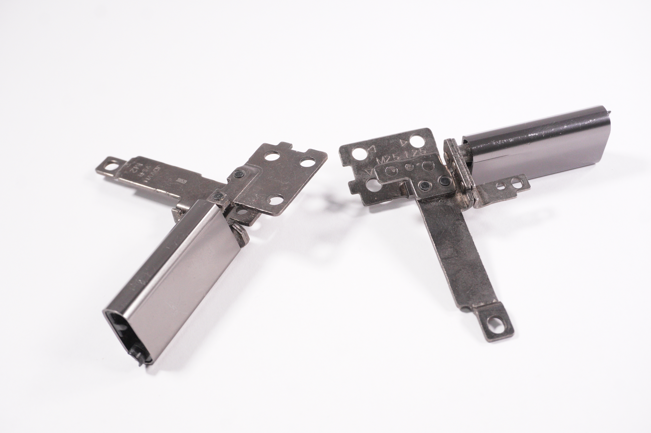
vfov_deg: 28.9
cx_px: 326
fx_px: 840
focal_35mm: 46
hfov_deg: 42.4
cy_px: 216
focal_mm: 31
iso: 1600
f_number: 8
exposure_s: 1/250
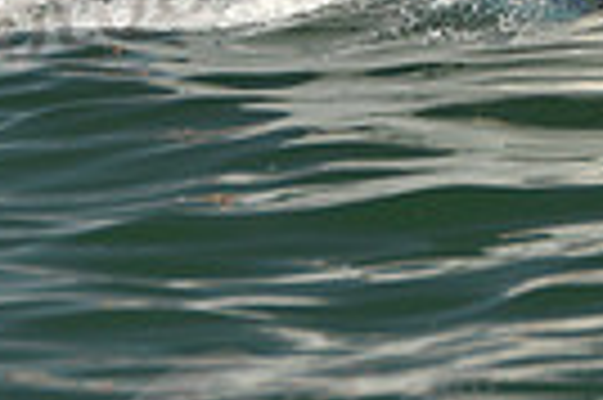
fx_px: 14504
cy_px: -312
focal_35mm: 867
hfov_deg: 2.4
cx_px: 734
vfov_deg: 1.6
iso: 250
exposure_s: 1/800
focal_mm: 200
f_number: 5.6
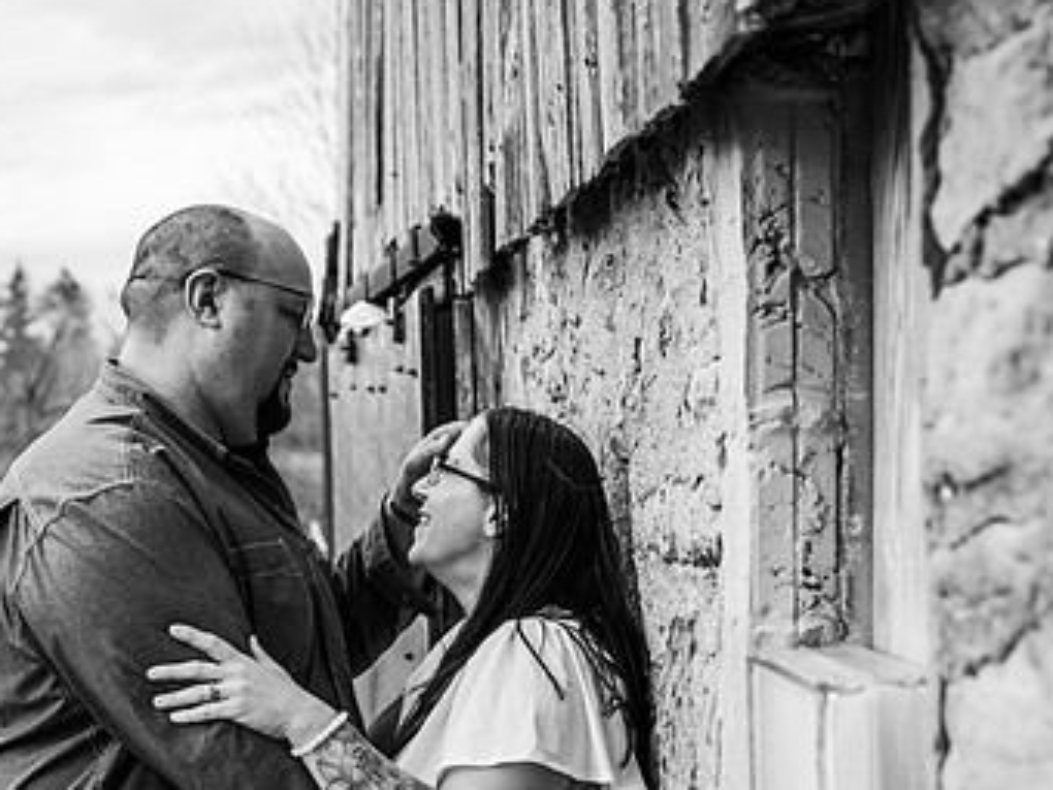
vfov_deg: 19.1
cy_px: 556
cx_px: 681
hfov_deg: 25.2
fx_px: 2342
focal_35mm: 77
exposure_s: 1/250
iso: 320
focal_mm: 46
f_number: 3.5
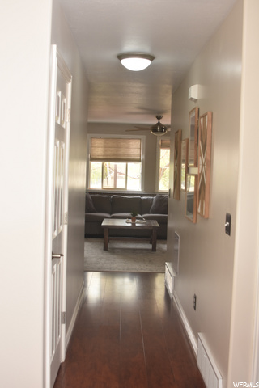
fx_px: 453
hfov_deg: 31.9
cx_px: 130
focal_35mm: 42
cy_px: 194
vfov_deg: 46.4
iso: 400
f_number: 5.6
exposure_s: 1/60
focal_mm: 28
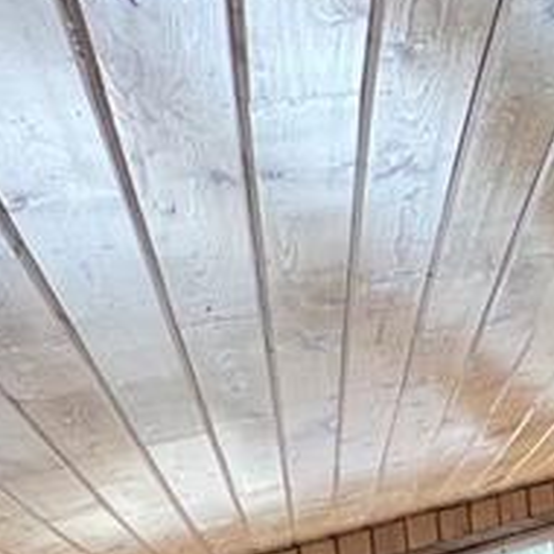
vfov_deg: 22.1
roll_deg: +0.3
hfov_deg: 14.3
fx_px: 1123
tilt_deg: -6.6
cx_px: 1397
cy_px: 866
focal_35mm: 62
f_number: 1.8
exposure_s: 1/120
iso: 50
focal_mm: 1.57
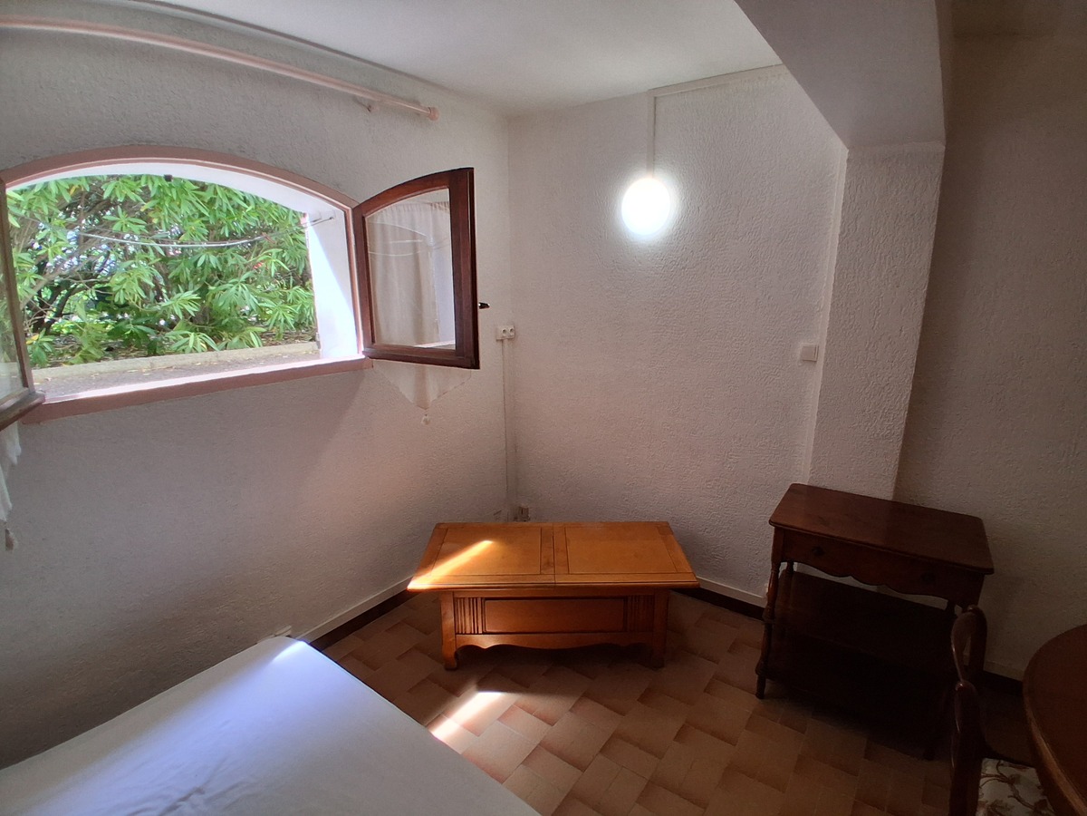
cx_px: 544
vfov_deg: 74.7
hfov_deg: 91.0
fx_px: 534
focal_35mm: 17
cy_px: 408
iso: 100
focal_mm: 1.4
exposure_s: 1/100
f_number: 2.2
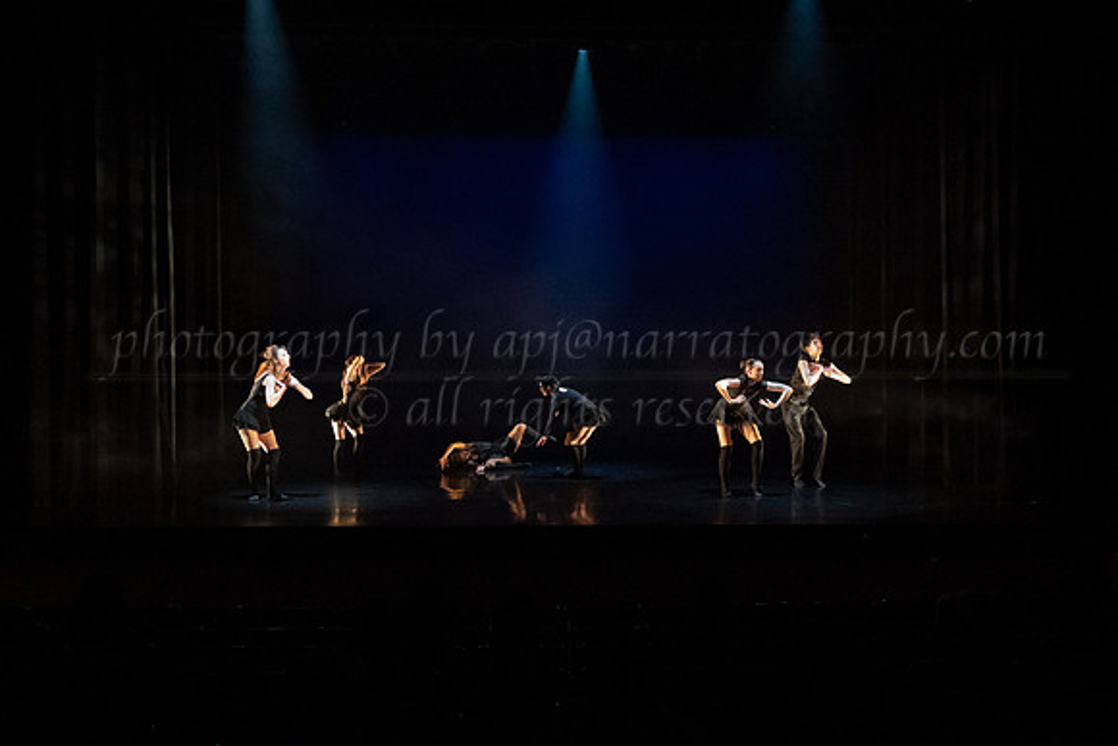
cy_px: 381
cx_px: 629
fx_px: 1207
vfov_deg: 34.3
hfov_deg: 49.6
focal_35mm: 39
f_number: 3.2
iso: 4000
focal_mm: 30
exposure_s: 1/500
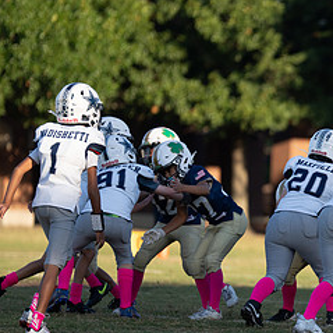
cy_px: 201
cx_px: 392
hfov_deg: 4.2
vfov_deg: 4.3
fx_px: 4484
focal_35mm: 412
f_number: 2.8
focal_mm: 200
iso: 400
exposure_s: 1/2500
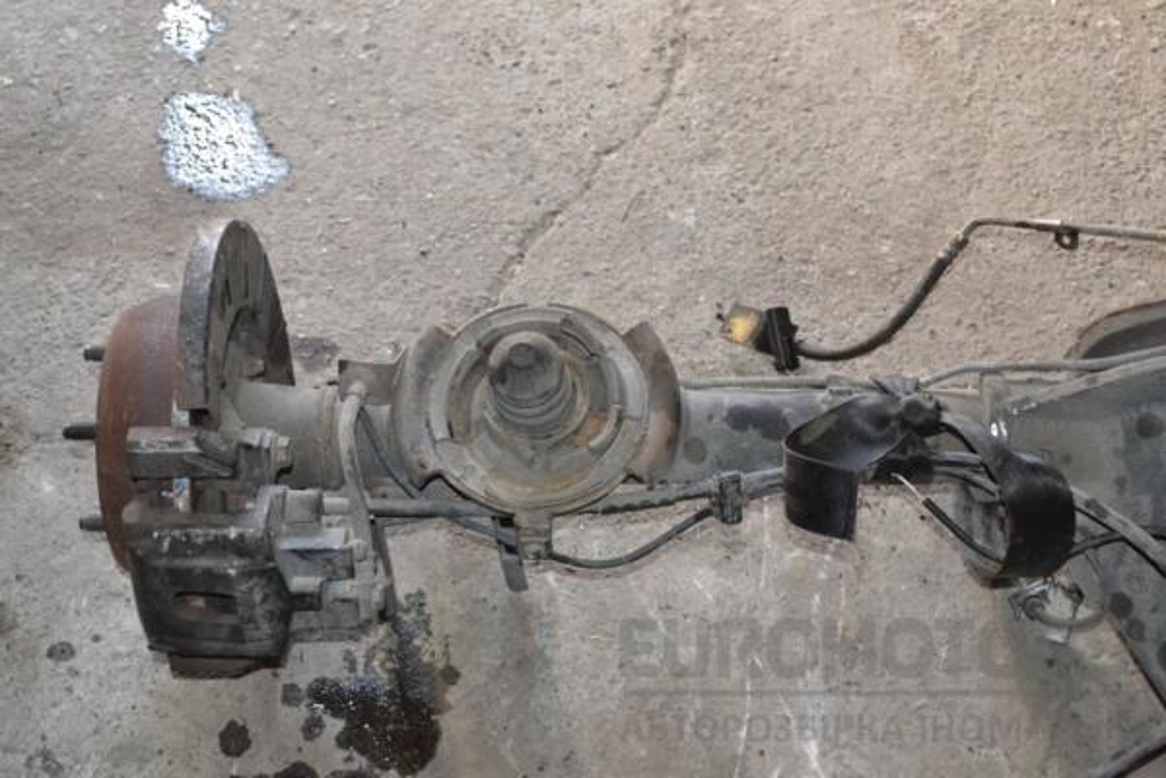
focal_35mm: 54
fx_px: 1749
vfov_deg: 25.1
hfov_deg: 36.9
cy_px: 389
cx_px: 583
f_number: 7.1
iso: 3200
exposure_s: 1/80
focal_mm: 36
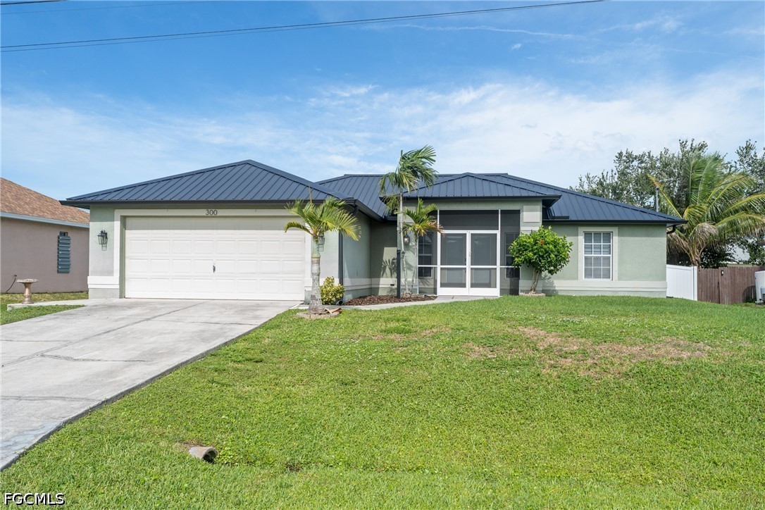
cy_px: 255
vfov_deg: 37.9
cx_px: 382
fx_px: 744
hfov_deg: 54.4
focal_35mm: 35
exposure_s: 1/80
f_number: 8
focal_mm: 35
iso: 100
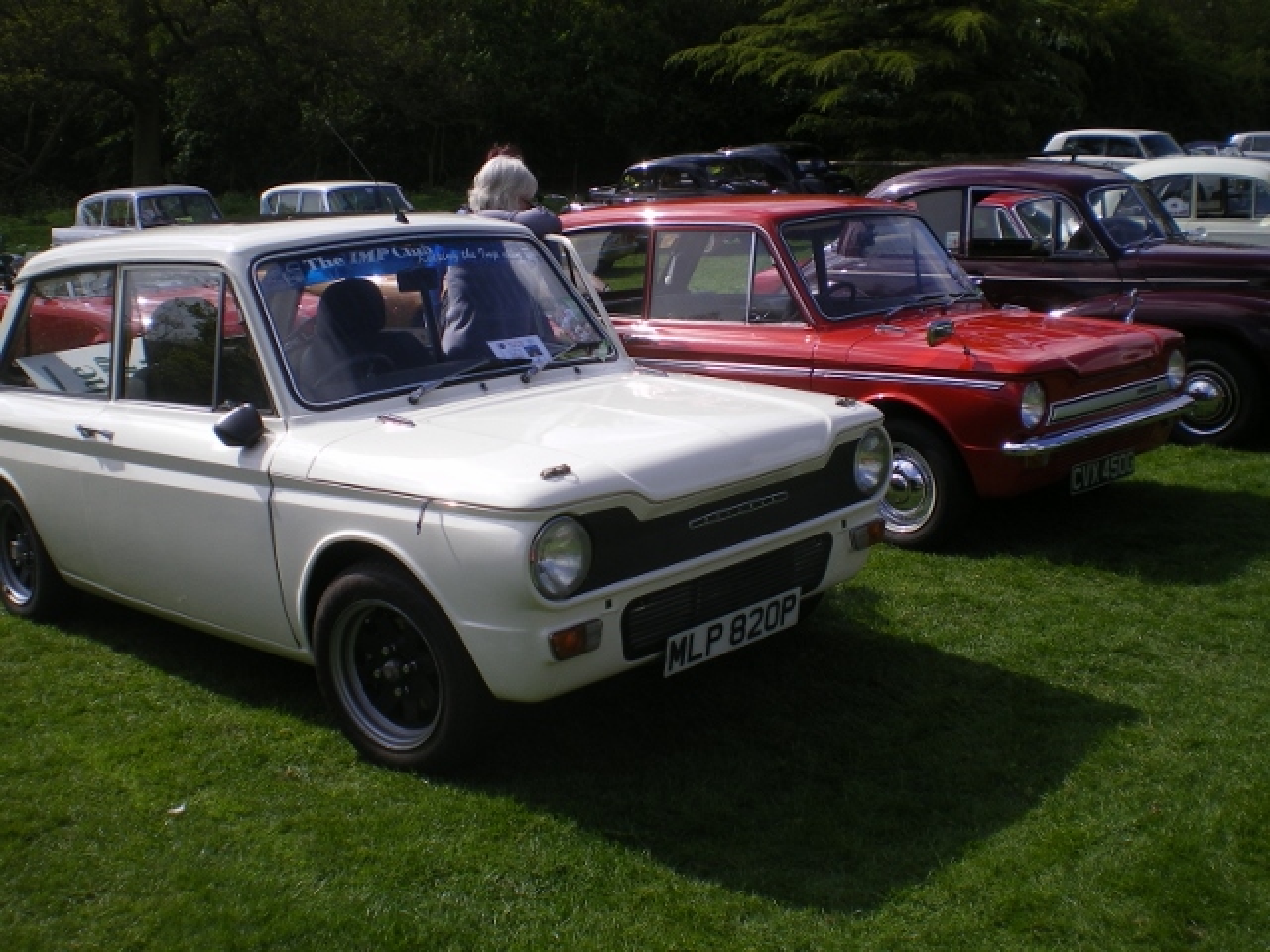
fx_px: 1394
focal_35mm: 38
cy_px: 476
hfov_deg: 49.0
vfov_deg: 37.7
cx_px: 635
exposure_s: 1/500
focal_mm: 6.3
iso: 64
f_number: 4.6
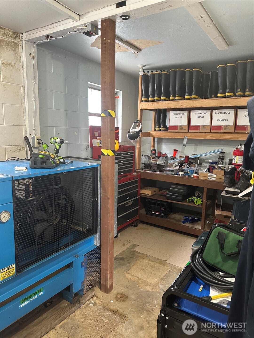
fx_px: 235
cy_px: 169
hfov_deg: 56.8
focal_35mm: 24
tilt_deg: -9.5
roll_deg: -1.8
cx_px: 127
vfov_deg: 71.6
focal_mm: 6.86
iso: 250
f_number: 1.78
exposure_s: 1/60
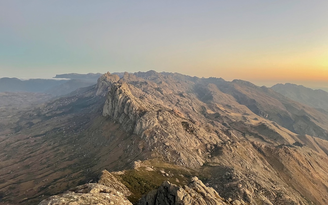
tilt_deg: -9.6
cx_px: 166
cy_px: 121
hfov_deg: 66.5
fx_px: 250
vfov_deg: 44.3
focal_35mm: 28
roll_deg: -1.1
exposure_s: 1/60
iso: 320
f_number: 1.6
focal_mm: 4.2
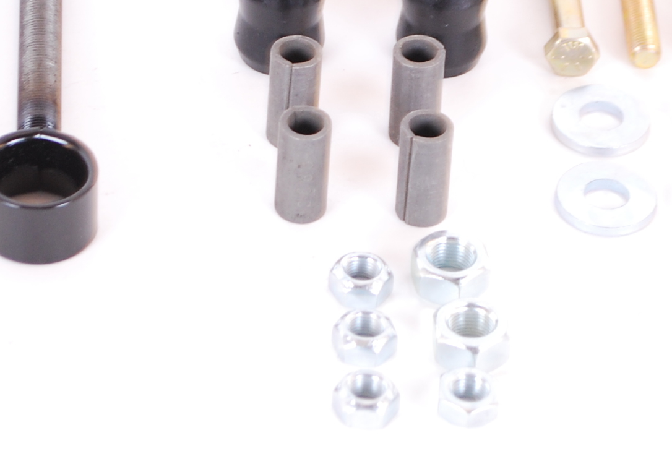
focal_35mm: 192
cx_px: 244
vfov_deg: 7.2
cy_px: 75
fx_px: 3591
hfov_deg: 10.7
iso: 280
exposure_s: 1/30
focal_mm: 48
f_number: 5.6
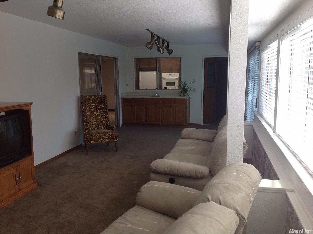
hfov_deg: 52.7
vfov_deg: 40.6
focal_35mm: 35
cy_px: 117
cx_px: 156
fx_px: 316
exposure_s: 1/120
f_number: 2.4
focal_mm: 4.28
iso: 100
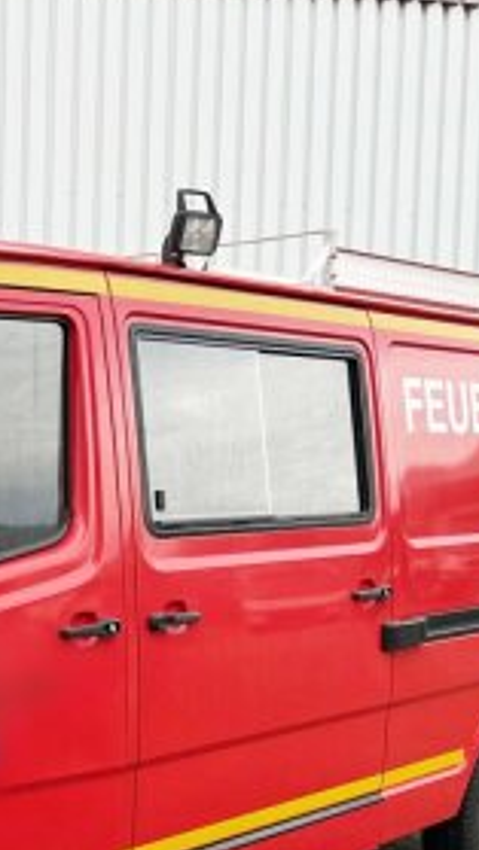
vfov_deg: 31.6
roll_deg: +0.5
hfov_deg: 17.8
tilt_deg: -5.2
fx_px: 1467
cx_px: -64
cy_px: 661
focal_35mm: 65
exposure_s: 1/121
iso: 100
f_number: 1.5
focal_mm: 5.7
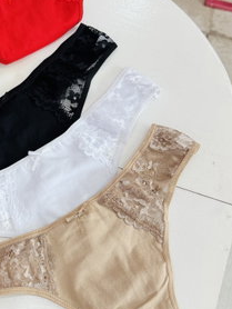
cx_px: 44
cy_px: 167
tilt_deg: -68.3
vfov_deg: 41.2
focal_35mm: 46
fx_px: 410
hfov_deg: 30.7
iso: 100
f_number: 1.78
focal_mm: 6.76
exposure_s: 1/100
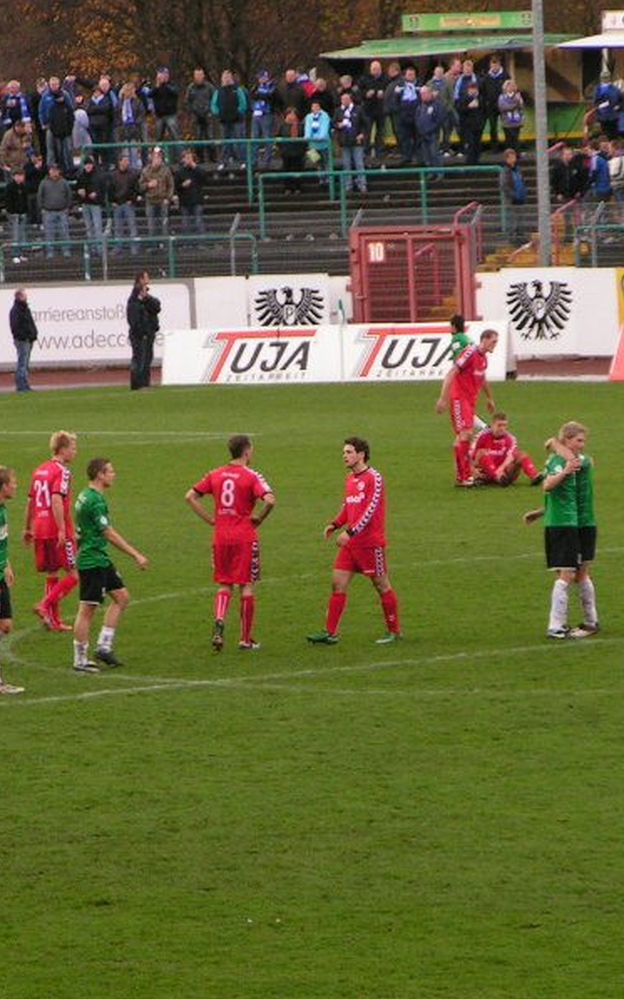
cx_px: 289
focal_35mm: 280
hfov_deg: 4.7
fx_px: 7621
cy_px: 500
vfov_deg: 7.5
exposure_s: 1/200
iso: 125
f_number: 3.5
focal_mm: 30.1
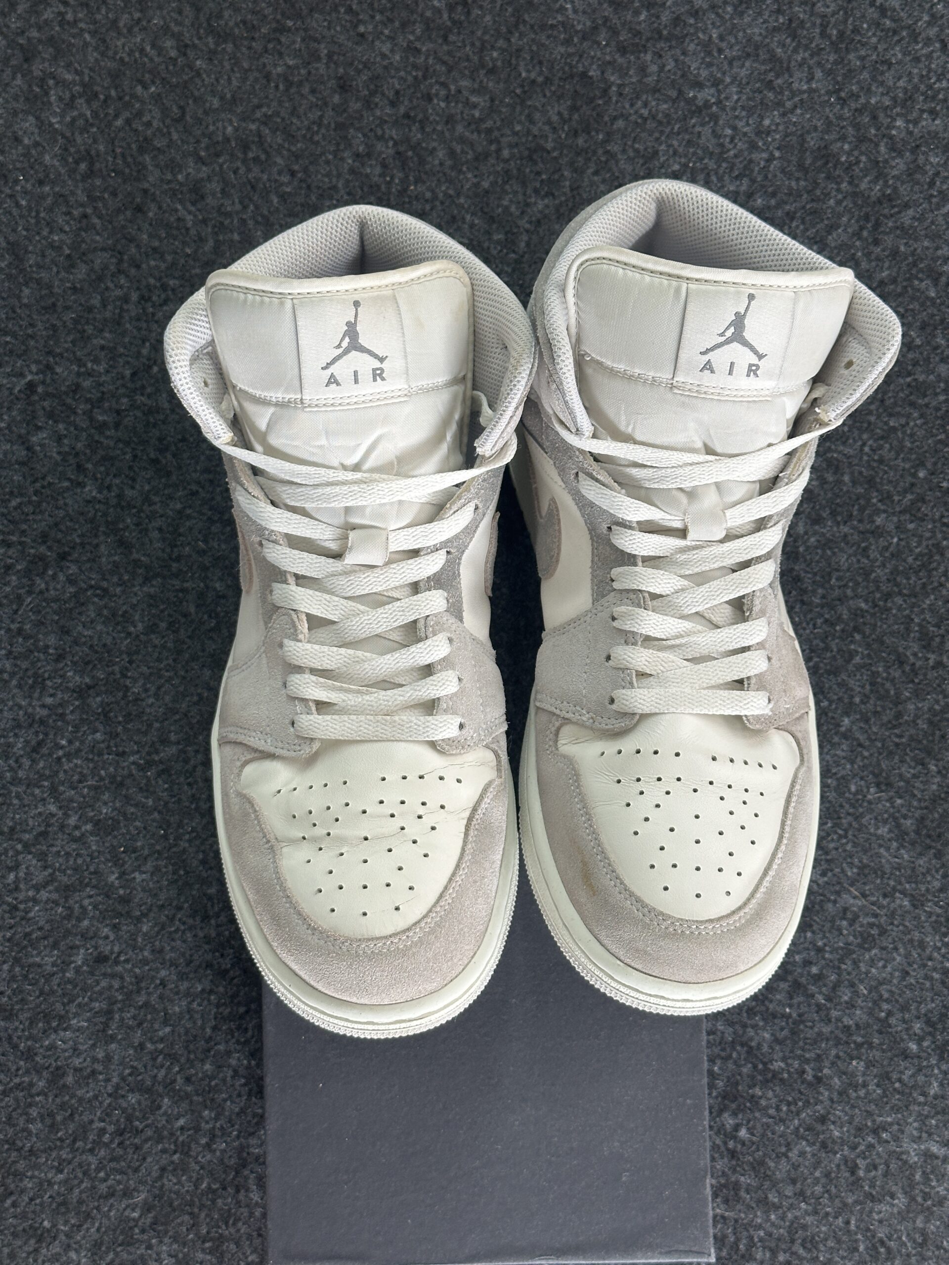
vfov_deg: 39.7
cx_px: 474
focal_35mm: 48
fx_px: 1755
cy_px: 632
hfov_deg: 30.3
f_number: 1.78
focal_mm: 6.86
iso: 64
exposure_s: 1/50
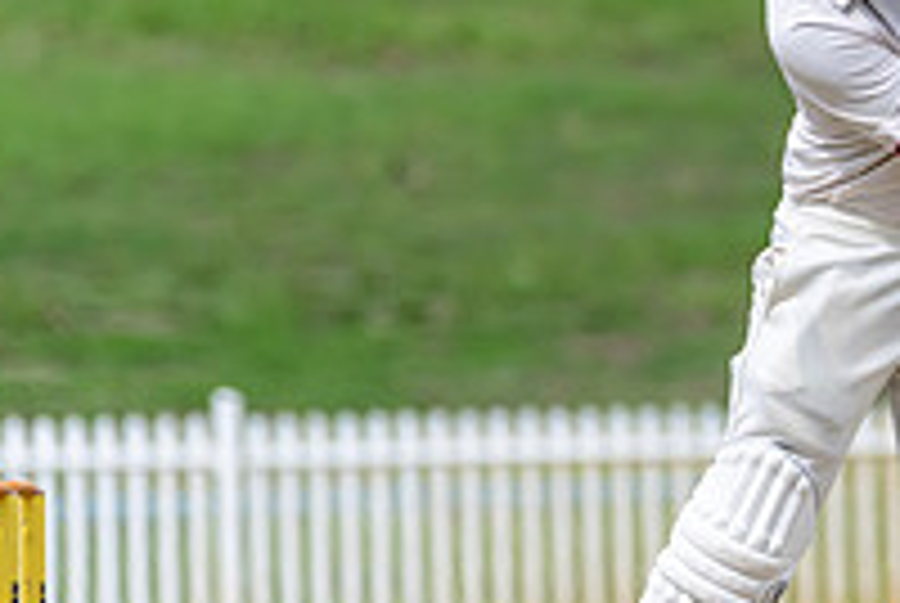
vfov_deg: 1.0
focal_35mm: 1414
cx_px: 1184
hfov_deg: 1.5
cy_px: 385
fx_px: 35402
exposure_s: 1/1600
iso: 500
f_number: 6.3
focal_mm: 460
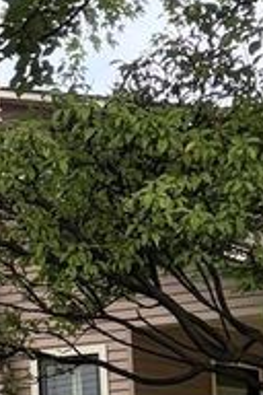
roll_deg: +1.7
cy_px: 279
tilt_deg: +8.1
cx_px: -565
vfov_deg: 10.7
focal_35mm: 192
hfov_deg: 6.5
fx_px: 2104
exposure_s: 1/1081
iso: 64
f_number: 1.6
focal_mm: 5.96
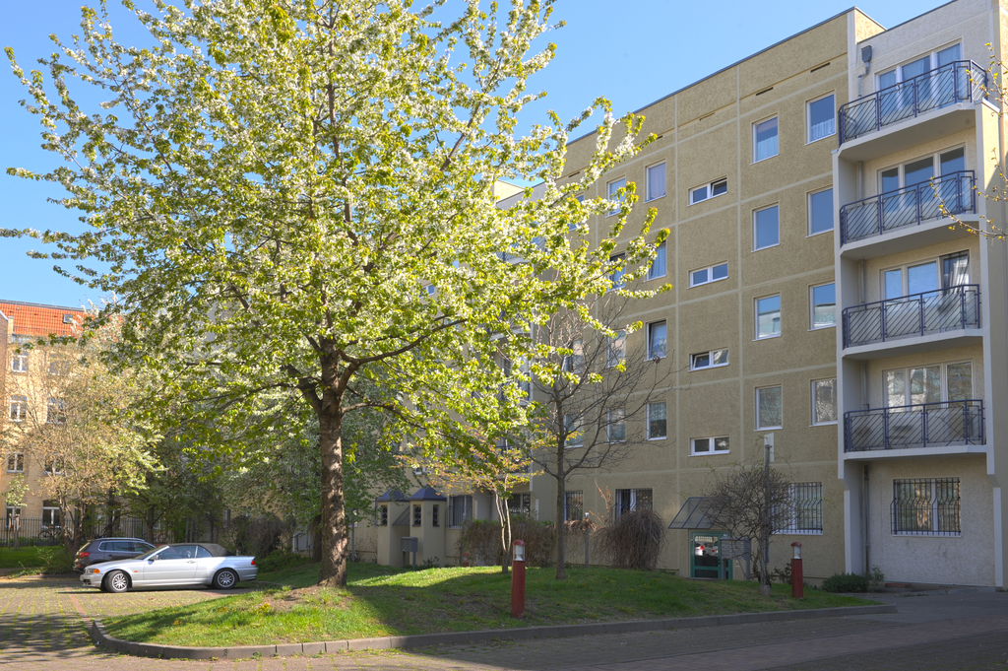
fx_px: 867
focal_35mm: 31
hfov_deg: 60.3
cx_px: 504
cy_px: 336
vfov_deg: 42.3
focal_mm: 31
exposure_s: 1/400
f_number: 13
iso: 200
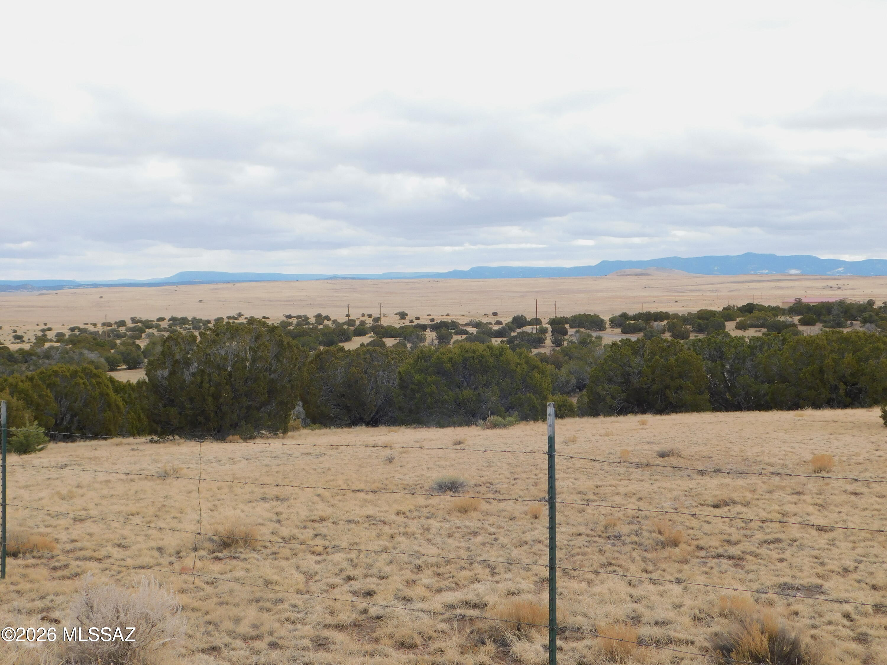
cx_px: 444
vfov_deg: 32.2
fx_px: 1153
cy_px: 332
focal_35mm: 45
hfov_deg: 42.1
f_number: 3.7
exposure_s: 1/500
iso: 125
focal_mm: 8
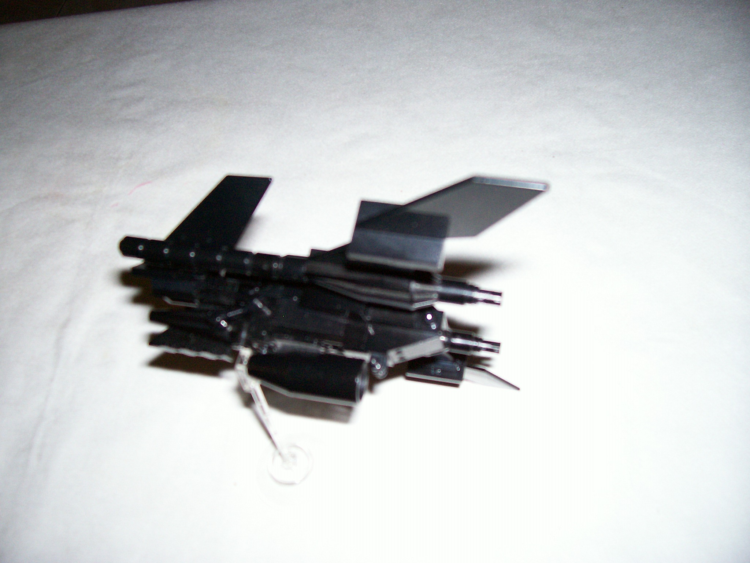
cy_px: 282
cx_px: 375
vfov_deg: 41.8
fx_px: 737
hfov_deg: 54.0
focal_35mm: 34
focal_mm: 5.6
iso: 140
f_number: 2.7
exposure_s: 1/112
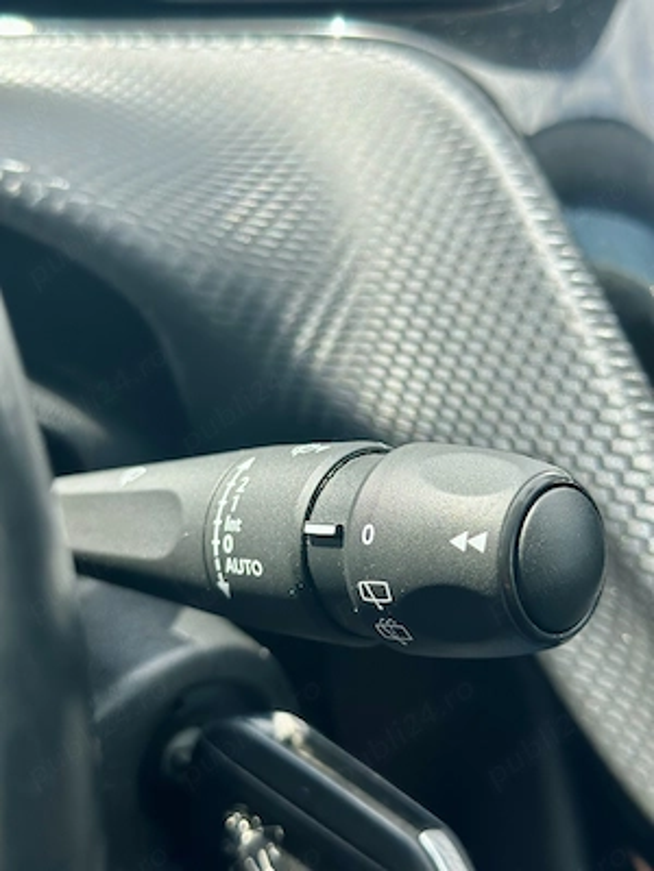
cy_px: 436
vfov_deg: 39.7
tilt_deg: -19.4
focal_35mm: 48
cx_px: 327
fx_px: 1209
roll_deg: -2.4
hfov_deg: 30.3
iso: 80
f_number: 1.78
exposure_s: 1/1339
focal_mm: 6.86
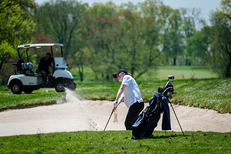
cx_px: 116
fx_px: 1091
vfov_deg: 8.1
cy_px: 77
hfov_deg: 12.1
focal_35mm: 170
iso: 100
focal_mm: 170
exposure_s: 1/2000
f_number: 3.5
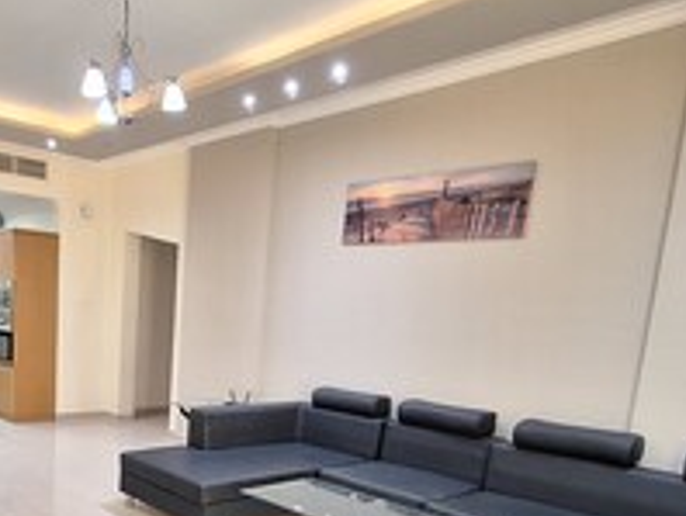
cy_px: 414
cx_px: 172
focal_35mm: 30
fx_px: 595
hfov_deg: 56.9
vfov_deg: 44.6
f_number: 2.2
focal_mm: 1.74
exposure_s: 1/33
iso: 160
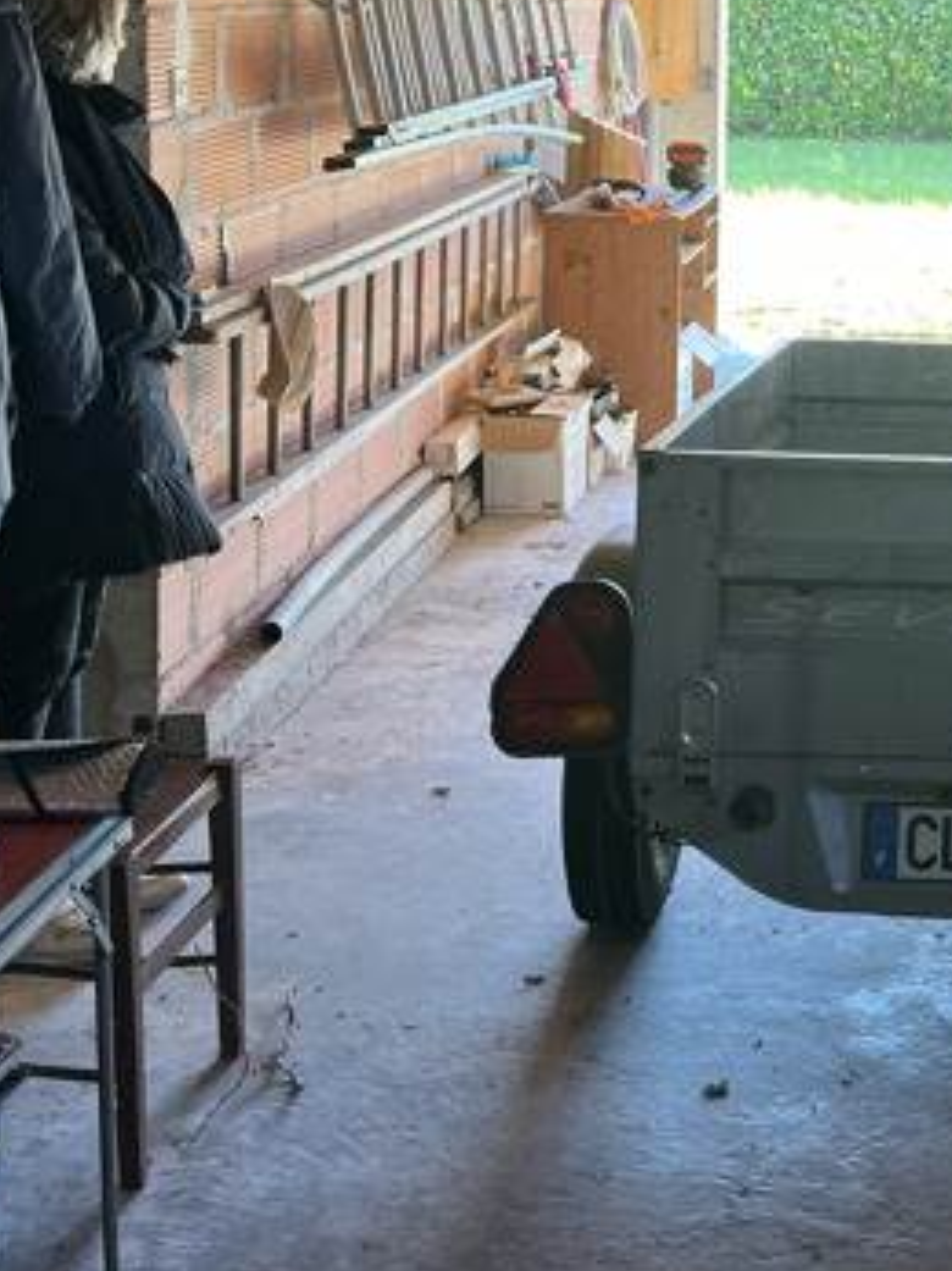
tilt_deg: -7.3
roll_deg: -2.2
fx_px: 2201
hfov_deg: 22.9
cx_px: 1066
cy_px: 278
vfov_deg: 31.5
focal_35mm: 60
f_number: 1.6
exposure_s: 1/121
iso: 80
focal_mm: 5.1
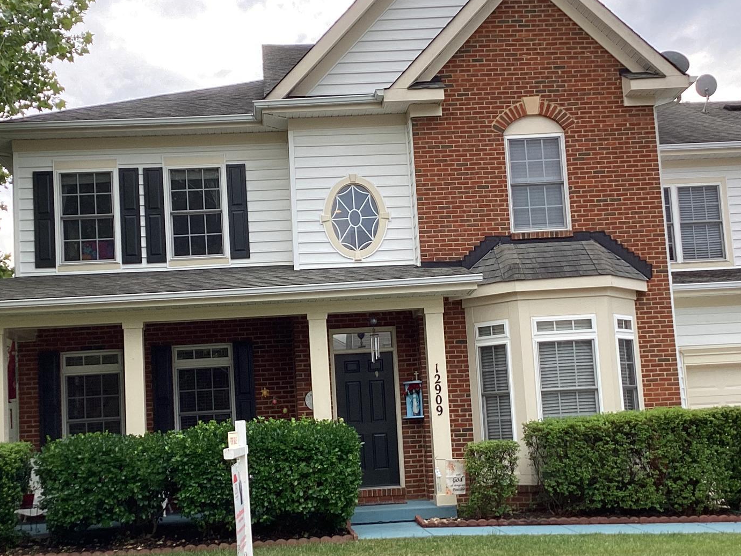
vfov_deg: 31.5
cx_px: 340
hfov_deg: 41.2
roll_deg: +2.9
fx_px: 985
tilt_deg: +6.4
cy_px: 321
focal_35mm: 46
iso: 25
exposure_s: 1/198
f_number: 2.4
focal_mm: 3.3
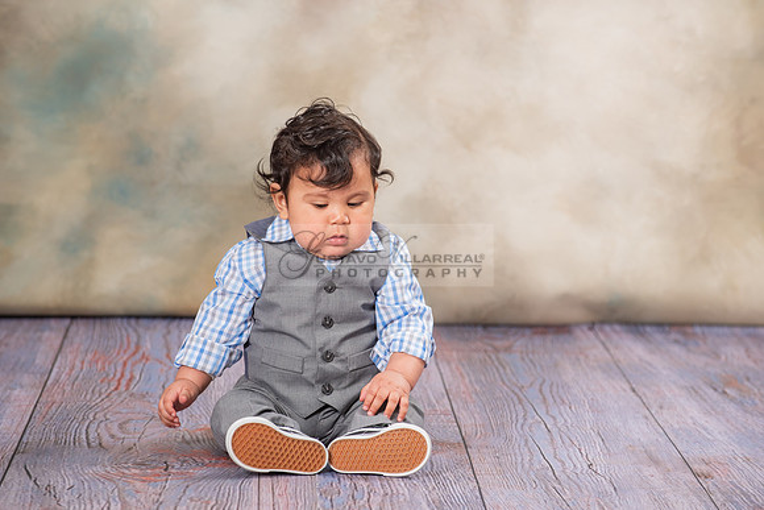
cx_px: 382
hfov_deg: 10.8
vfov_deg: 7.2
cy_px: 255
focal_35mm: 190
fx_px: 4033
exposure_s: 1/125
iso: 200
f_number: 5.6
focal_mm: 190
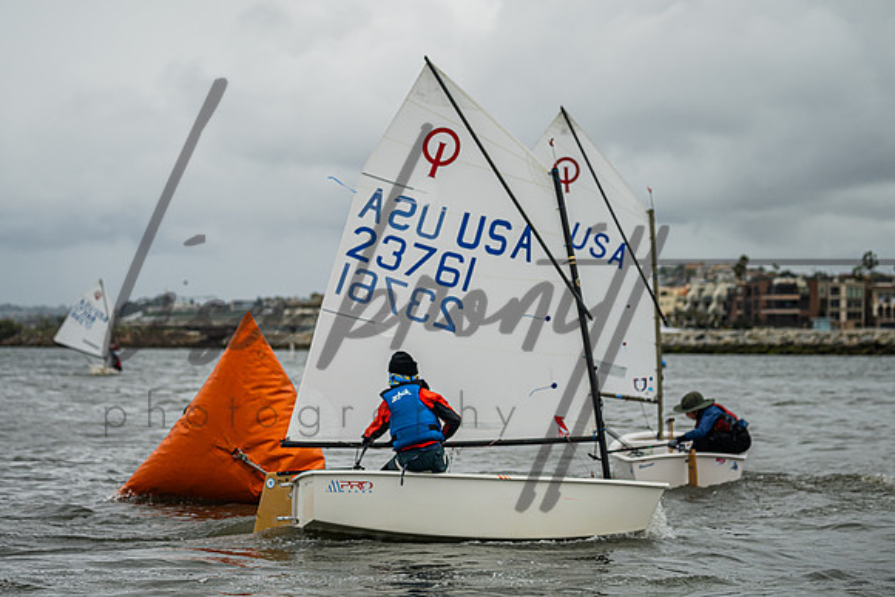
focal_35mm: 119
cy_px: 271
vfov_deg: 11.5
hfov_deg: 17.2
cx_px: 428
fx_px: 2965
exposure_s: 1/3200
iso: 320
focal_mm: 100
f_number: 4.5
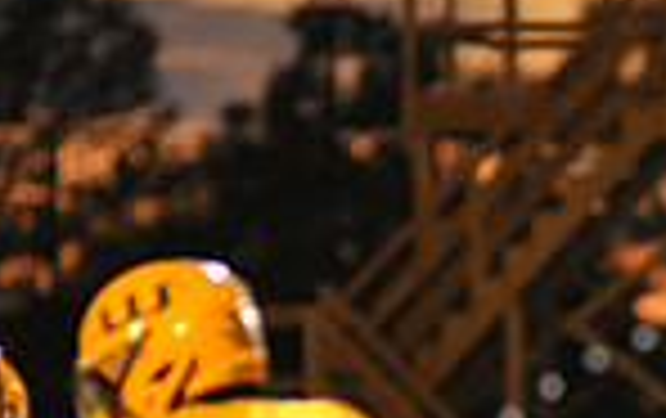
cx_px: 792
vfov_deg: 1.7
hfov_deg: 2.6
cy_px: 724
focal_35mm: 797
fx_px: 14488
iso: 2000
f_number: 3.2
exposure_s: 1/250
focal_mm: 200
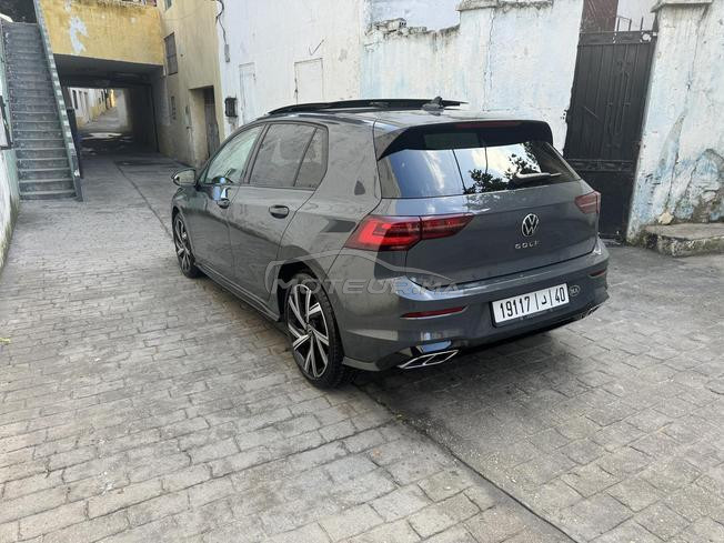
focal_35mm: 24
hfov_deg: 71.6
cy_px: 272
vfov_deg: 56.8
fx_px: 502
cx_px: 362
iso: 64
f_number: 1.78
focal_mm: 6.76
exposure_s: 1/264
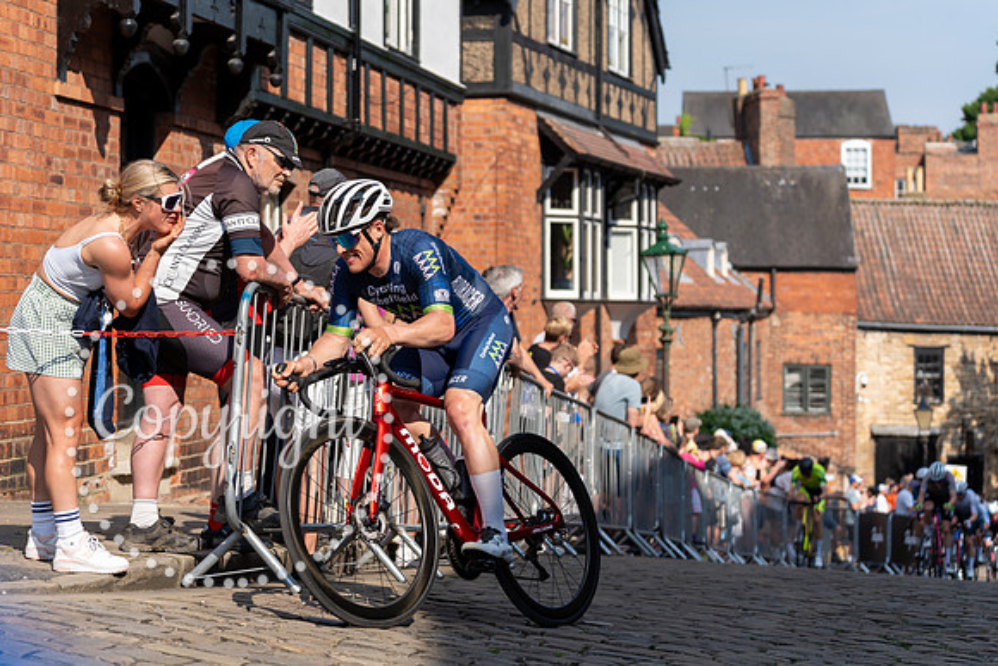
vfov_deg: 16.9
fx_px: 2232
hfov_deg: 25.1
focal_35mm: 81
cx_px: 360
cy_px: 240
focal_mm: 63
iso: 100
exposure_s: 1/1250
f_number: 2.8
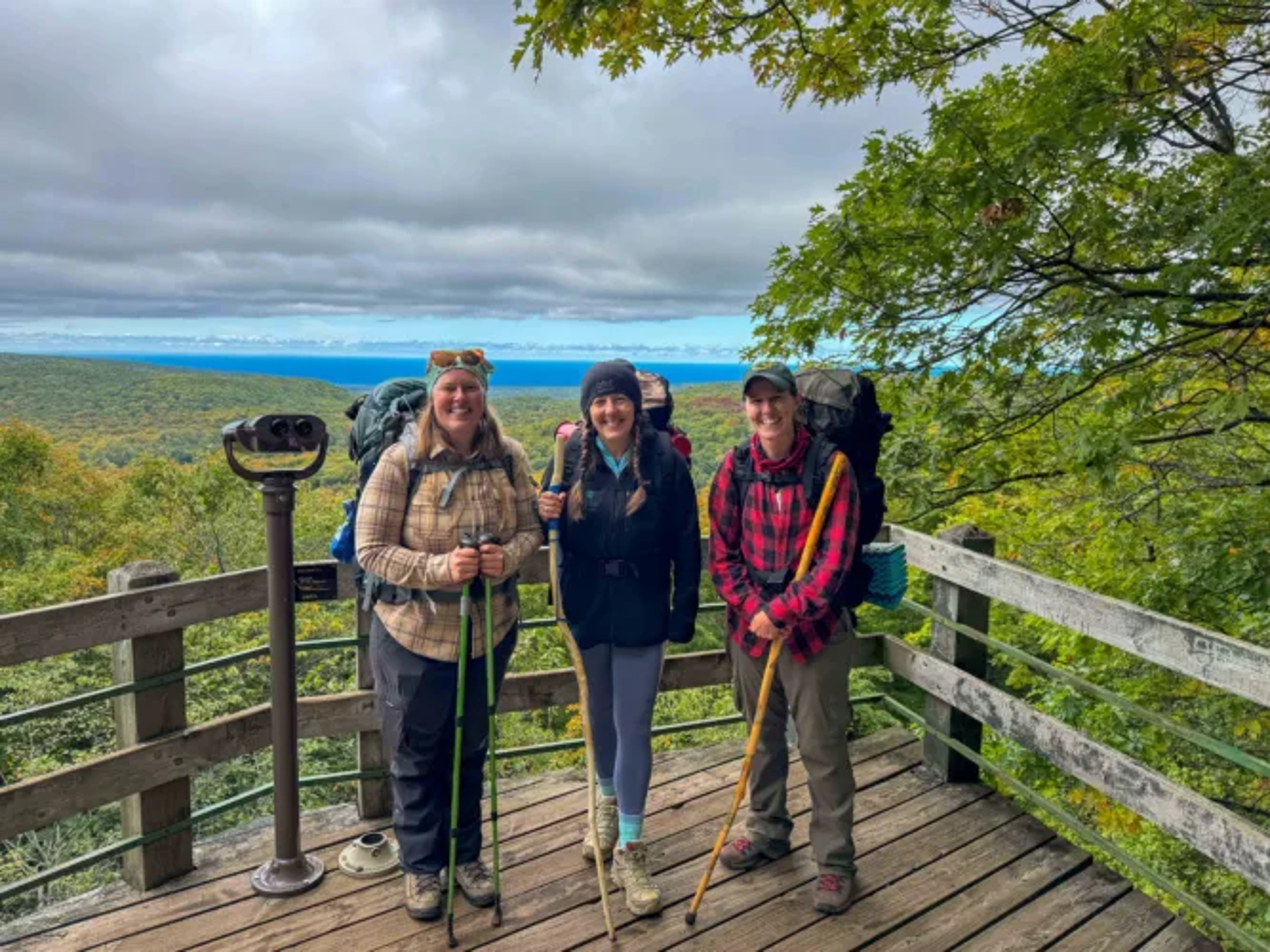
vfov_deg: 56.8
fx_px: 880
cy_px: 476
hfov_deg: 71.6
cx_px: 635
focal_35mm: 24
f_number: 1.8
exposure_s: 1/1100
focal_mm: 6.76
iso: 80
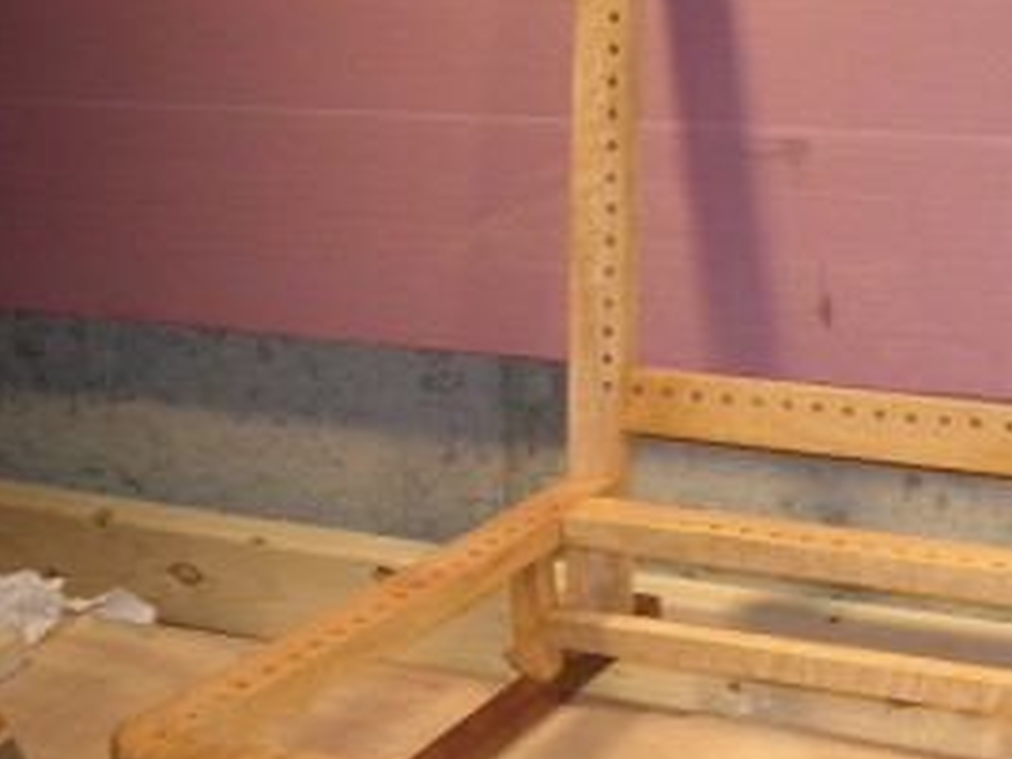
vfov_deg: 19.4
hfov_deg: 25.0
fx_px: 2222
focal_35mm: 76
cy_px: 472
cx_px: 874
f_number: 2.9
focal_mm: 5.7
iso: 107
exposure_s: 1/29.5
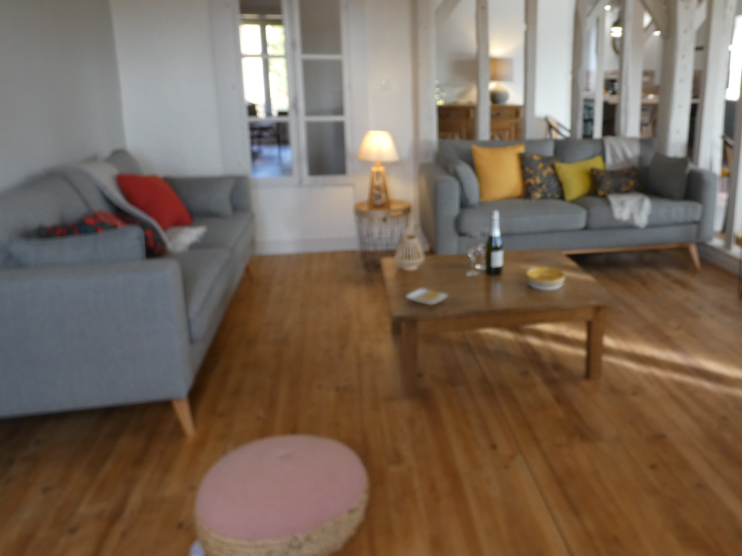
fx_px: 579
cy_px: 206
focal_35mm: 27
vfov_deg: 50.8
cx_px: 470
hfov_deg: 64.3
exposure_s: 1/60
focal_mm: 3.6
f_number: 2.8
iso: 160
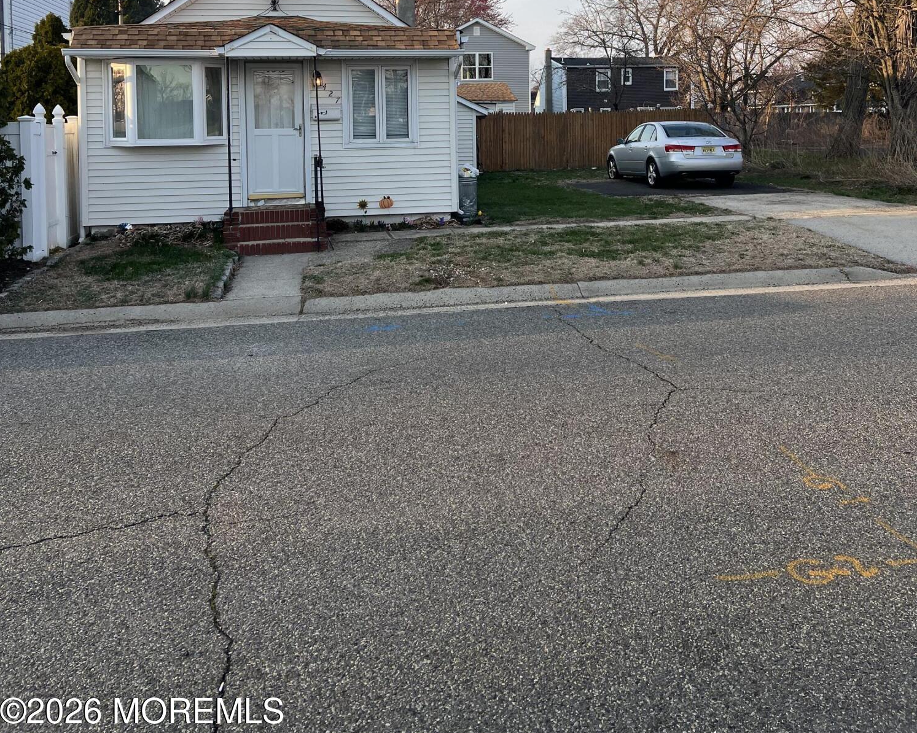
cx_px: 458
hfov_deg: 52.9
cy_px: 153
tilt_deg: +0.8
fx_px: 923
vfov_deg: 41.6
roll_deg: +1.9
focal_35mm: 34
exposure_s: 1/1326
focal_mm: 5.7
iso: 50
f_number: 1.5
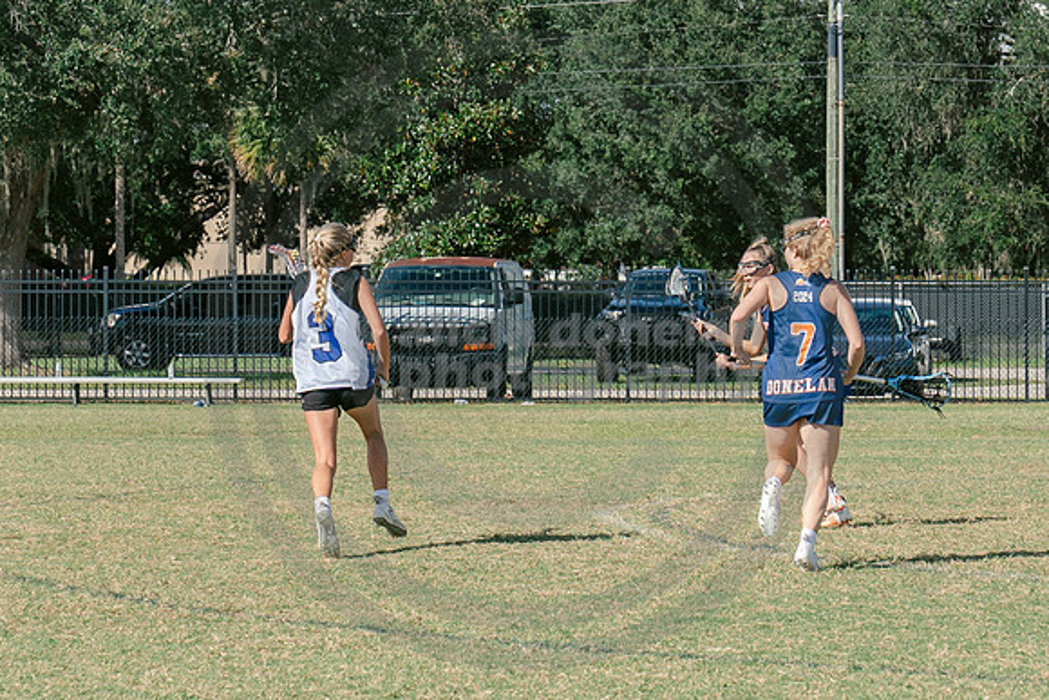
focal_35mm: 173
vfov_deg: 7.9
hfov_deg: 11.9
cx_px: 632
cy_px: 397
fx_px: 5038
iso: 250
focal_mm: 70
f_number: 5.6
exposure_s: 1/1000
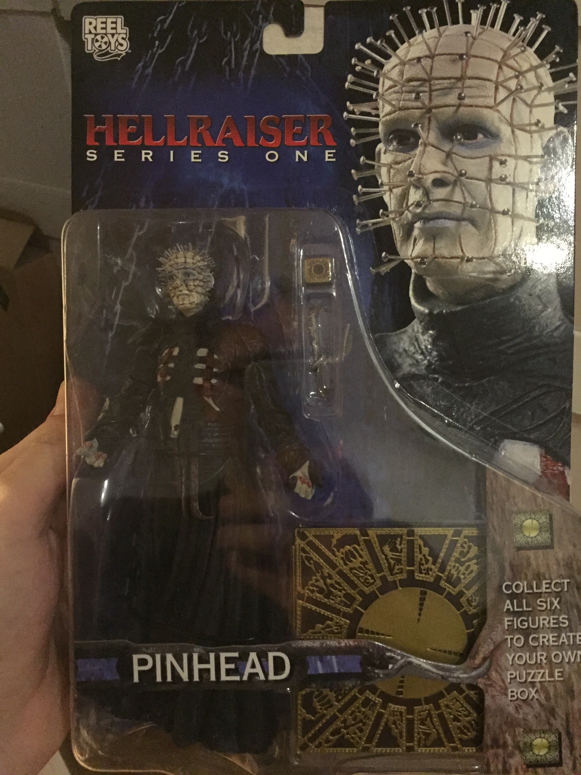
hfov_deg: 48.2
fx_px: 649
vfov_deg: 61.7
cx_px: 290
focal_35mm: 29
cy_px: 388
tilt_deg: -37.4
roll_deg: +1.8
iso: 1000
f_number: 2.2
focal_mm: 4.15
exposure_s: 1/17
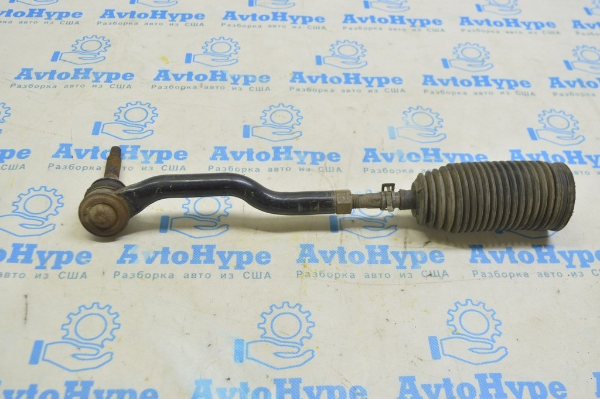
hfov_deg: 49.6
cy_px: 200
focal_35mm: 39
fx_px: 649
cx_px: 300
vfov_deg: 34.2
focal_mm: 26
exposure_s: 1/20
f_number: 5.6
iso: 400
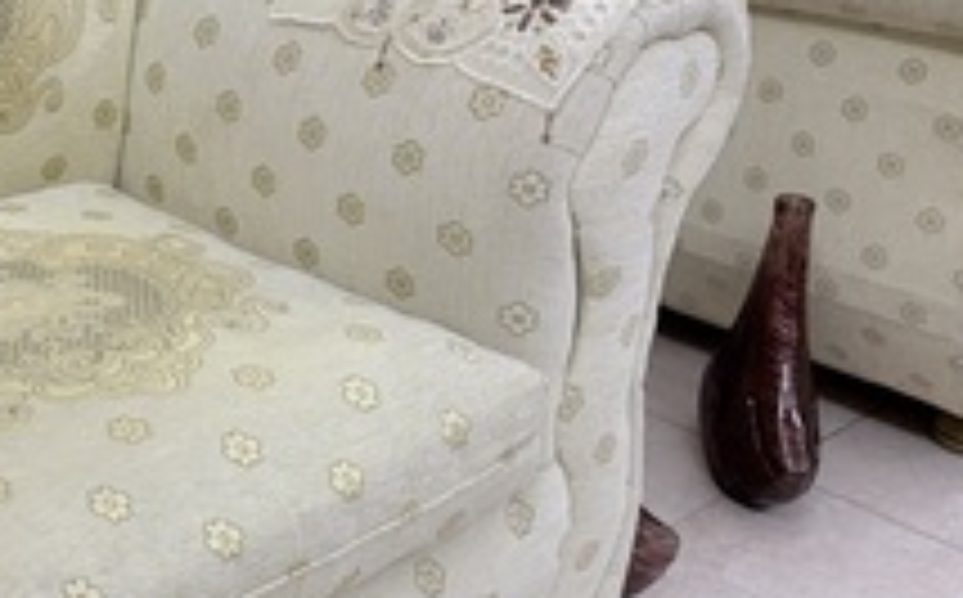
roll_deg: +0.4
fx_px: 1546
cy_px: 281
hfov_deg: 33.4
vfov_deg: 21.9
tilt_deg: -23.1
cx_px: 169
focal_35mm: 59
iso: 250
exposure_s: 1/60
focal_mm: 5.96
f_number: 1.6
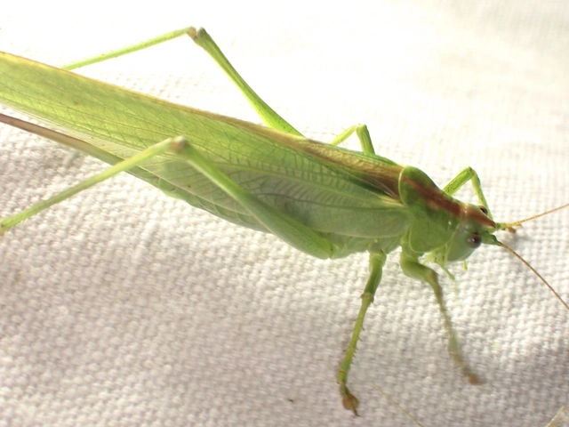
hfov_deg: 19.6
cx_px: 284
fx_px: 1644
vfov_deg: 14.8
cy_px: 214
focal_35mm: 100
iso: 500
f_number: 4.9
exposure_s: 1/100
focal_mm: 18
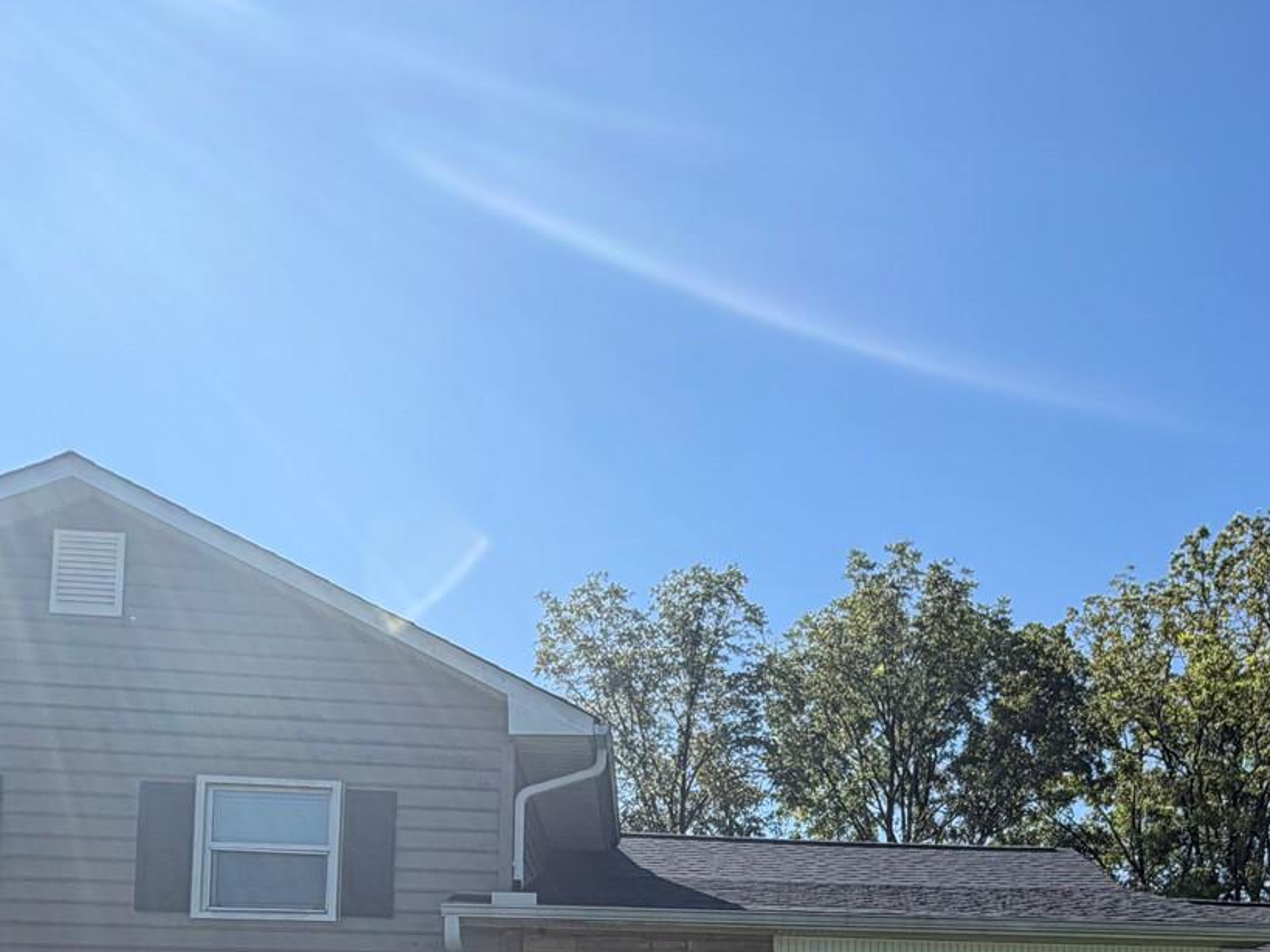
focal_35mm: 35
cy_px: 1016
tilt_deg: +4.7
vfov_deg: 35.5
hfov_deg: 51.6
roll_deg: +0.1
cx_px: 856
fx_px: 1284
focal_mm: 2.22
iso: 25
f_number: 2.2
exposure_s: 1/770
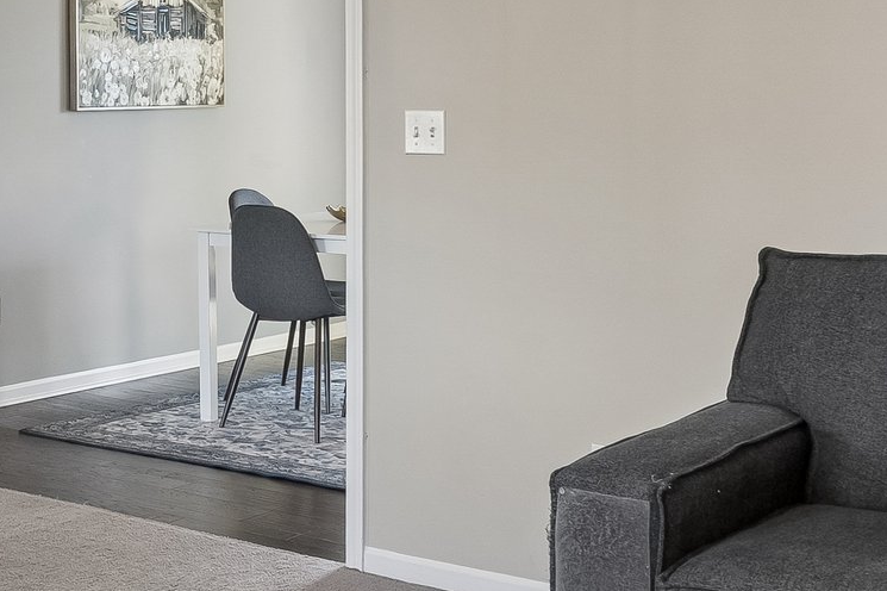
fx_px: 1625
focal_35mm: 66
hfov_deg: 28.6
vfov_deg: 20.5
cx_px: -4
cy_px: 158
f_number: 6.3
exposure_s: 1/25
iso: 500
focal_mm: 16
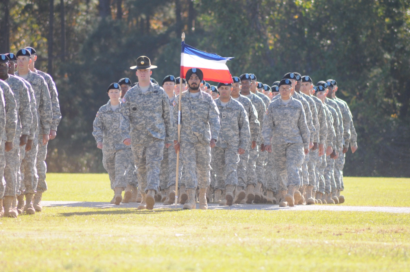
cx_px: 205
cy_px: 136
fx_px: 5118
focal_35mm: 450
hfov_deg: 4.6
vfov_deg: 3.0
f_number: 5.6
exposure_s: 1/800
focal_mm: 300
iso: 640
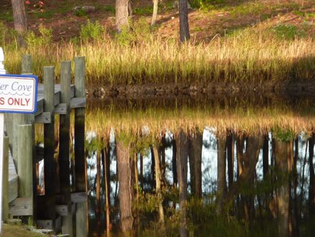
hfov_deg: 7.8
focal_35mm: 253
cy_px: 148
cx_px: 252
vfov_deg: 5.9
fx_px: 2303
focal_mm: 22.5
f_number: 4.5
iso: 80
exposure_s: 1/50
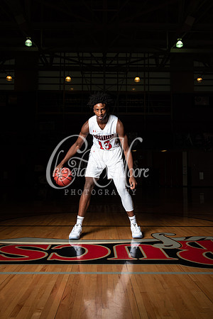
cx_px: 106
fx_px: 284
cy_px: 160
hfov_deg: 41.1
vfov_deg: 58.7
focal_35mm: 32
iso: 320
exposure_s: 1/200
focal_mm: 32
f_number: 14
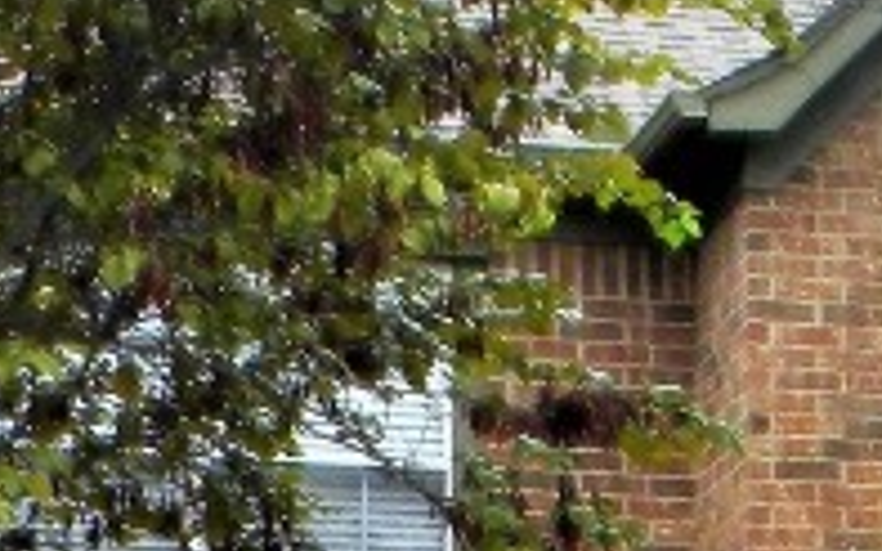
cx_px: 976
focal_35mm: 198
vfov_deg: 6.4
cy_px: 1129
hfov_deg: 10.5
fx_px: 4758
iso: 105
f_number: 3.7
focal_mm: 6.4
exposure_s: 1/62.8
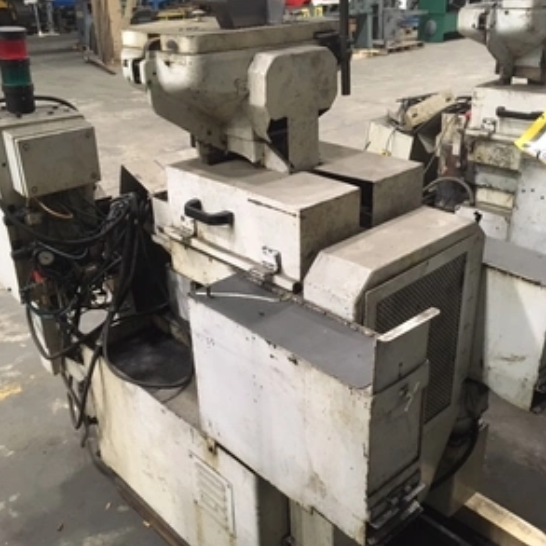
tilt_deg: -27.4
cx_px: 276
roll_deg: +1.6
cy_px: 283
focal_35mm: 35
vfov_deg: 47.2
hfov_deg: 47.2
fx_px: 625
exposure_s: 1/15
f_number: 2.2
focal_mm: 4.15
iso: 250
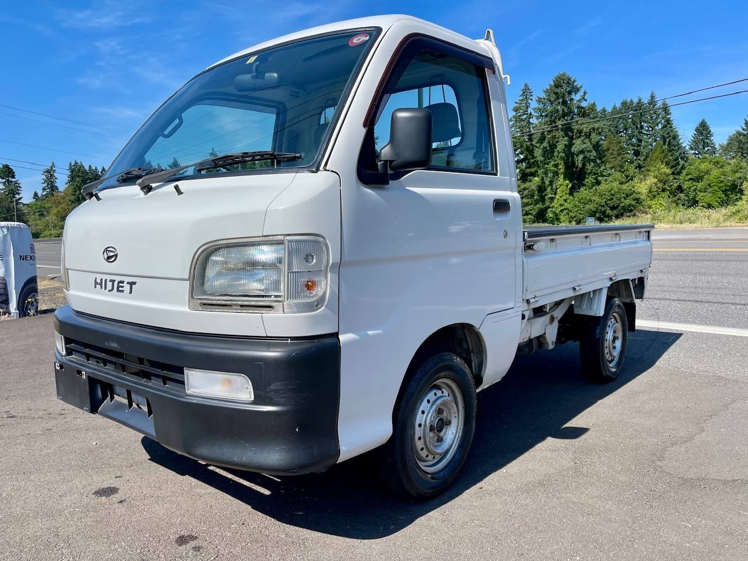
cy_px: 280
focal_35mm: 25
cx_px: 374
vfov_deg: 54.9
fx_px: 540
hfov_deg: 69.4
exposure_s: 1/3257
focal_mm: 5.1
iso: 32
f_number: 1.6
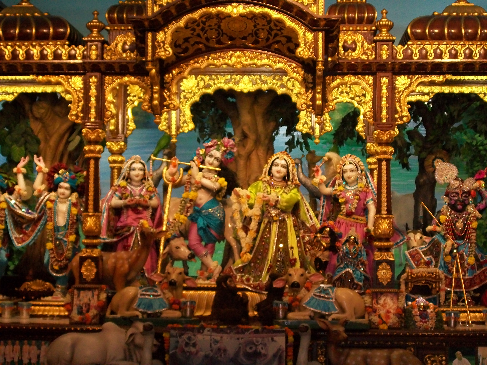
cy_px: 182
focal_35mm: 70
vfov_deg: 21.0
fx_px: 985
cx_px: 244
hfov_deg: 27.8
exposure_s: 1/50
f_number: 3.8
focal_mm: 11.6
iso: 240
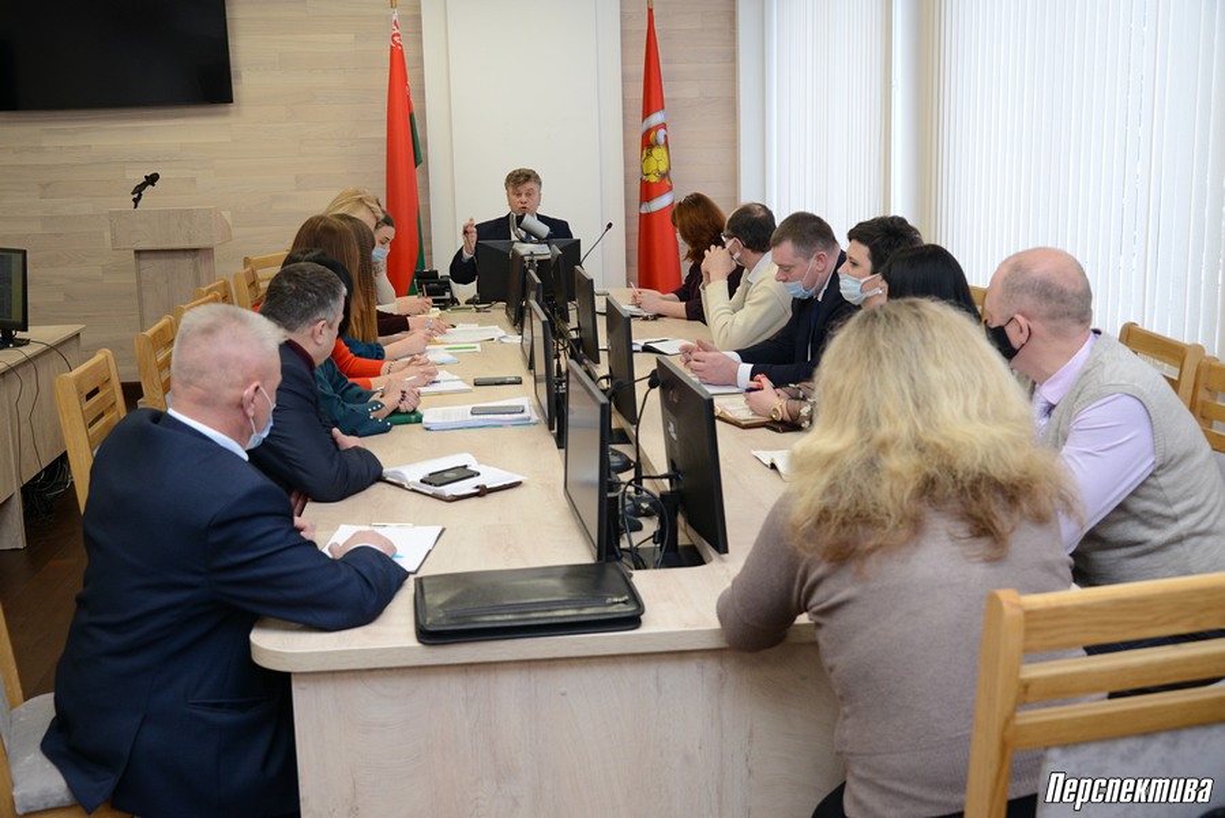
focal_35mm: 38
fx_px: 1293
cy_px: 409
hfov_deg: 50.7
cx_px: 612
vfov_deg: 35.1
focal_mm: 38
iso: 1250
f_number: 5.6
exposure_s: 1/125
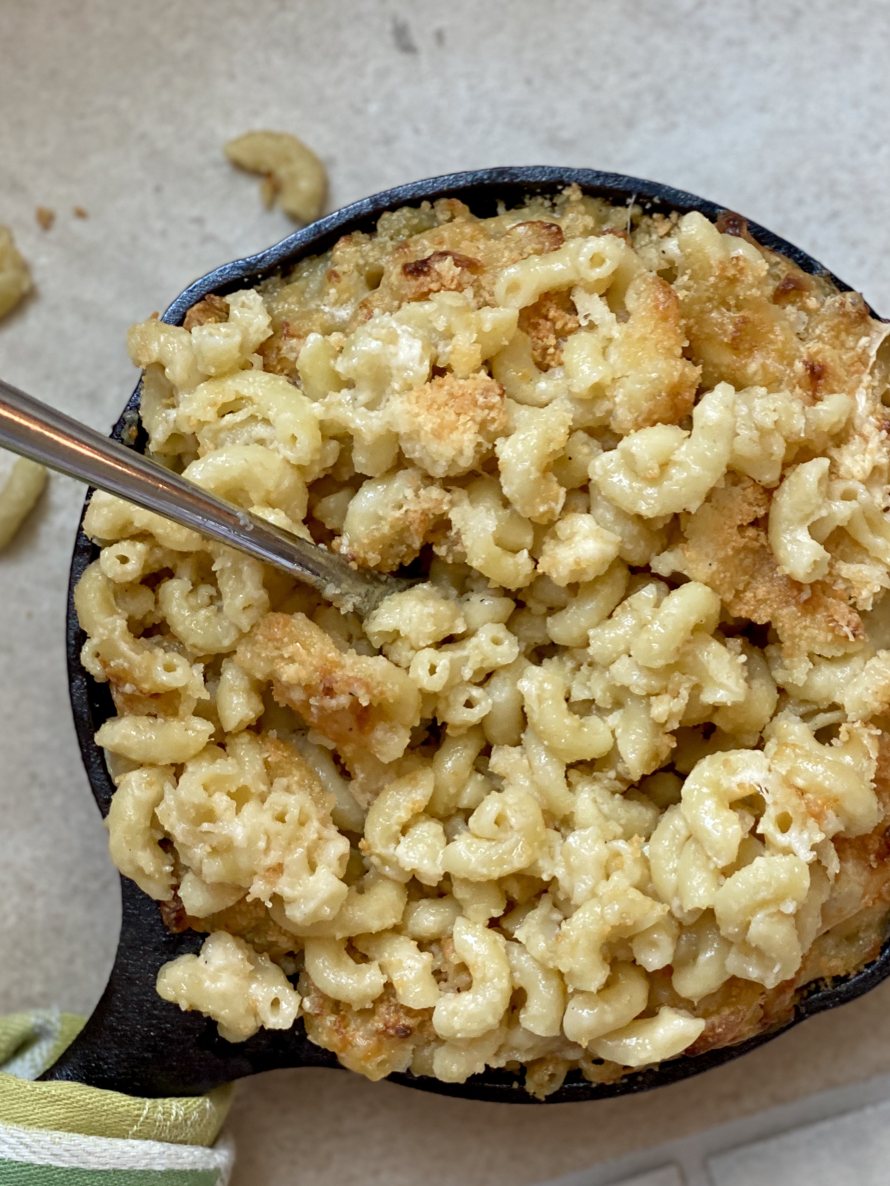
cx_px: 511
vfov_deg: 27.4
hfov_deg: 20.7
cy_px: 660
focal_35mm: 71
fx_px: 2434
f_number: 2
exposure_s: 1/120
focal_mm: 6
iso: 100
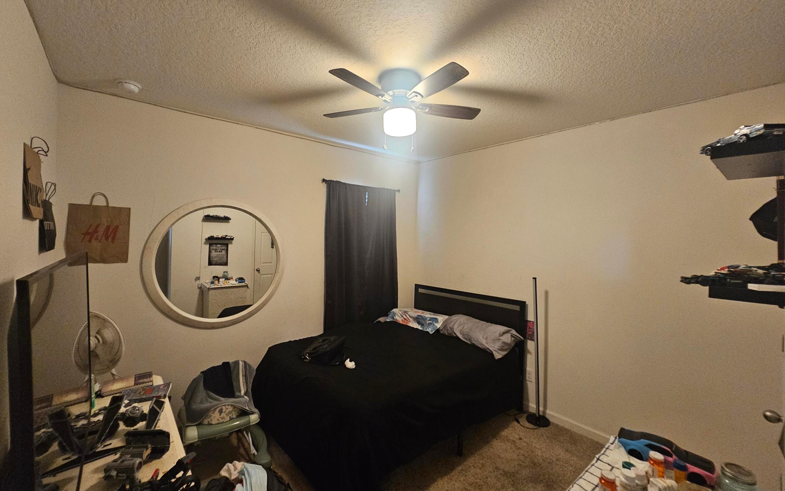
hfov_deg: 105.3
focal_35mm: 14
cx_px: 389
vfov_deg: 78.6
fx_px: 300
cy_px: 233
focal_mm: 2.2
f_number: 2.2
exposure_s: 1/30
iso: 500
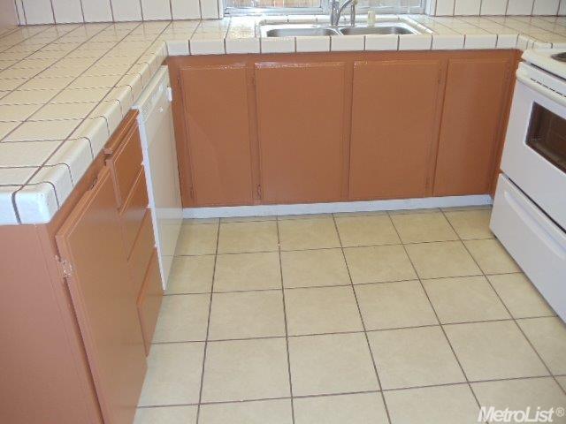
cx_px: 283
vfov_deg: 32.9
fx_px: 719
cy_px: 212
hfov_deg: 42.9
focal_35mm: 44
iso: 200
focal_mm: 6
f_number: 3.5
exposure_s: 1/30
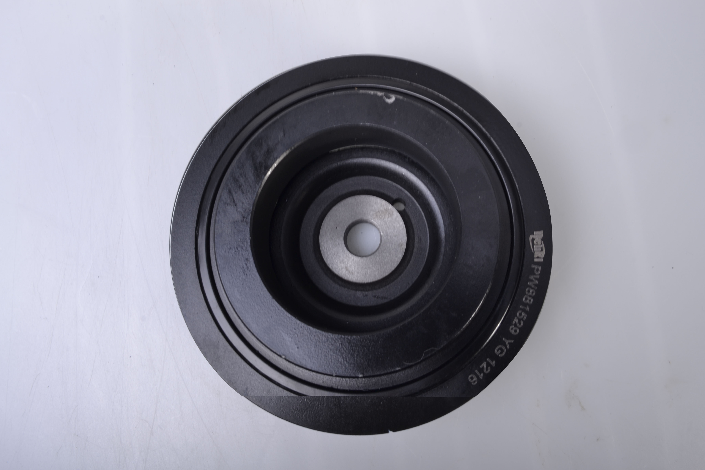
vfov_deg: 47.9
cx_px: 352
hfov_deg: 67.4
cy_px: 235
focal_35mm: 27
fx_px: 529
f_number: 18
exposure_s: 1/125
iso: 100
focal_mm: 18
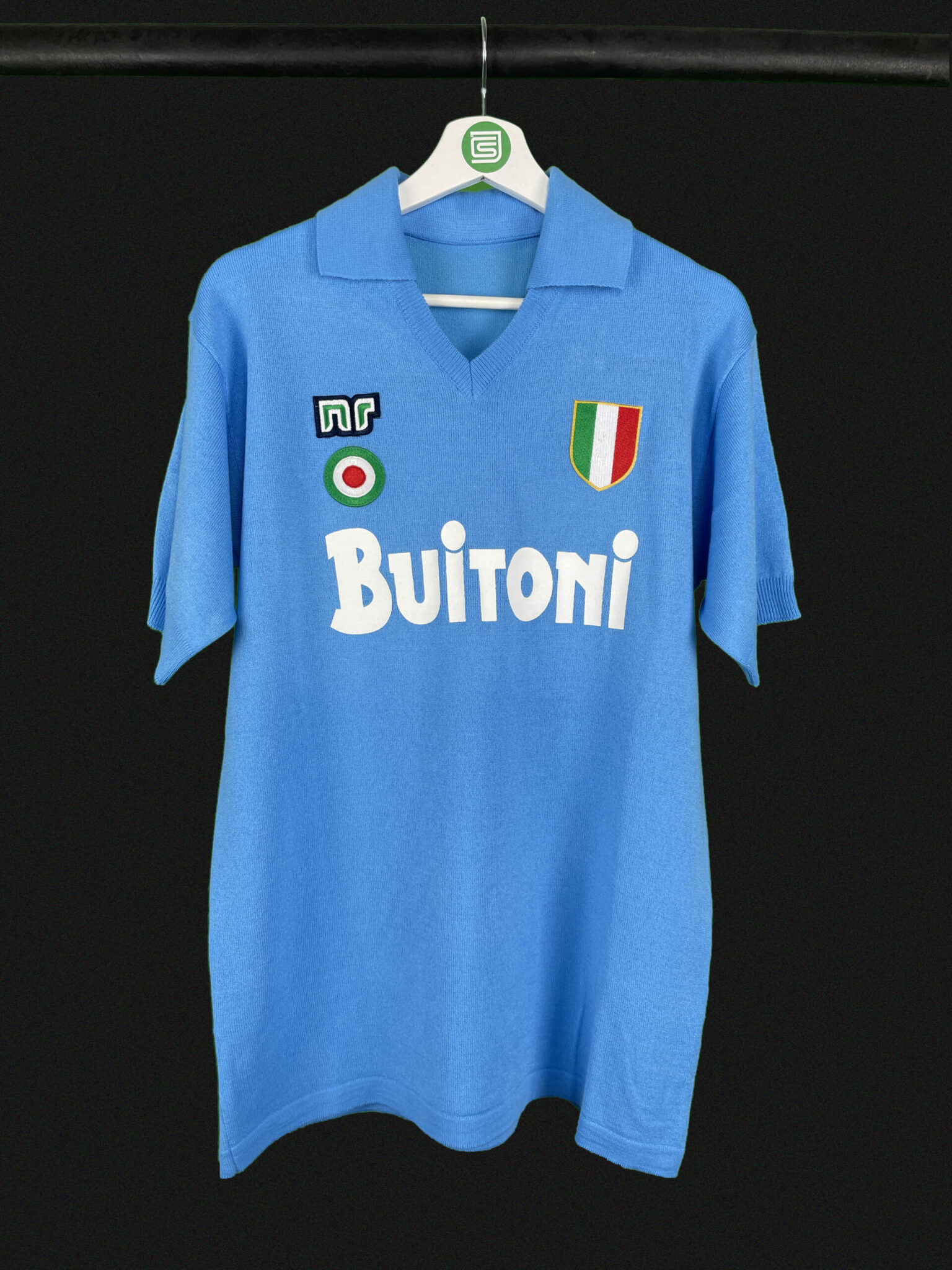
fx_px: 953
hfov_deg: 53.1
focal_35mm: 26
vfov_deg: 67.3
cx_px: 476
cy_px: 635
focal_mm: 4.2
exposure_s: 1/100
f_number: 1.6
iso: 50
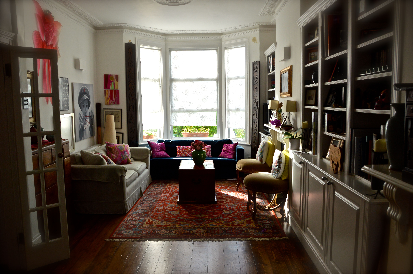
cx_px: 206
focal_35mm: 27
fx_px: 309
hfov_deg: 67.4
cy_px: 137
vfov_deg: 47.8
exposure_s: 1/125
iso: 400
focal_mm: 18
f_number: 5.6
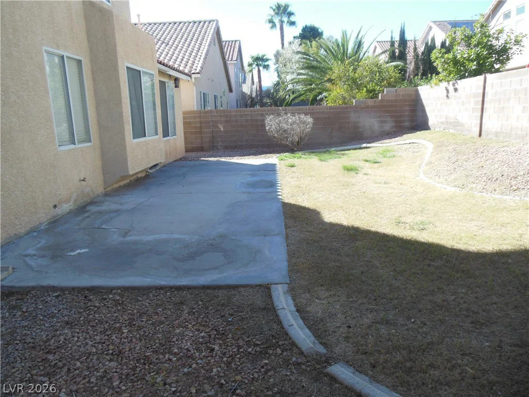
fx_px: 382
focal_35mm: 25
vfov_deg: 54.9
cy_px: 198
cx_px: 264
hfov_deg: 69.4
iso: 125
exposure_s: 1/400
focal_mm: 4.5
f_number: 3.2
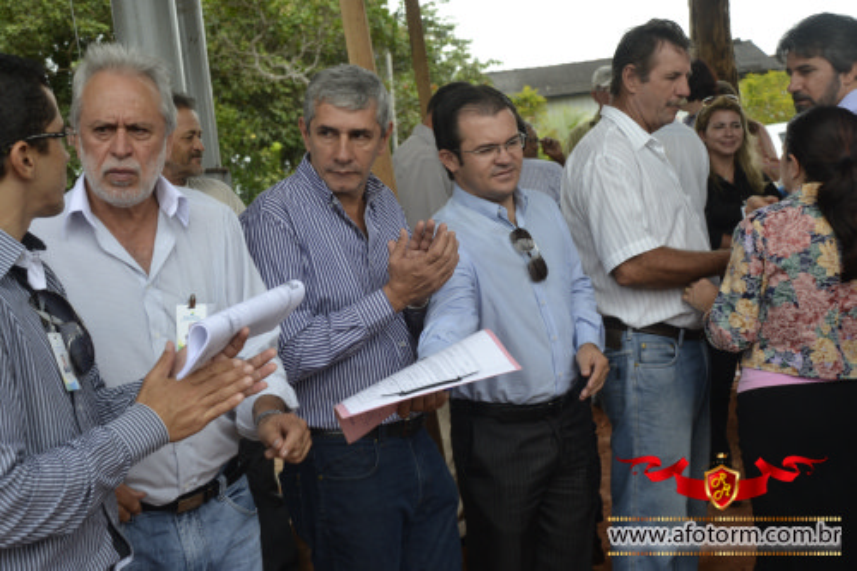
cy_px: 286
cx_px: 428
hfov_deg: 41.1
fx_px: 1142
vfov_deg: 28.1
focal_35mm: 48
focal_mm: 32
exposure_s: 1/160
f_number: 6.3
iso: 100
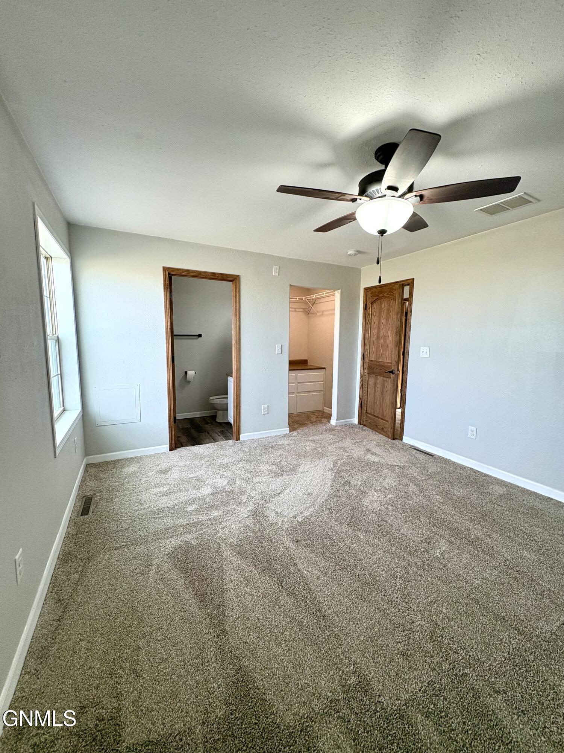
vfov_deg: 102.1
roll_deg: -2.0
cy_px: 376
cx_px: 282
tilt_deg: -4.2
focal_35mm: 14
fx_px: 304
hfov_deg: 85.7
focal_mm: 2.22
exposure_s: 1/120
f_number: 2.2
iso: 160
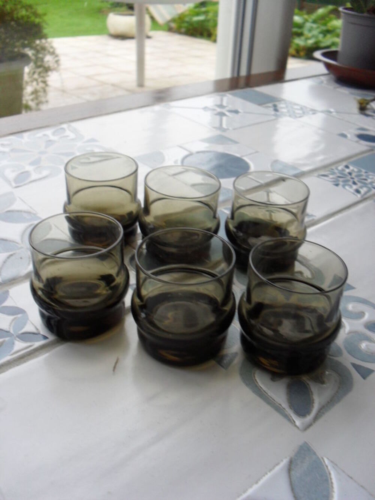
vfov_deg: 52.6
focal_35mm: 35
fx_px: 505
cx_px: 188
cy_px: 250
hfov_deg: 40.7
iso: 200
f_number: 3.2
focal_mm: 6.3
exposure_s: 1/30
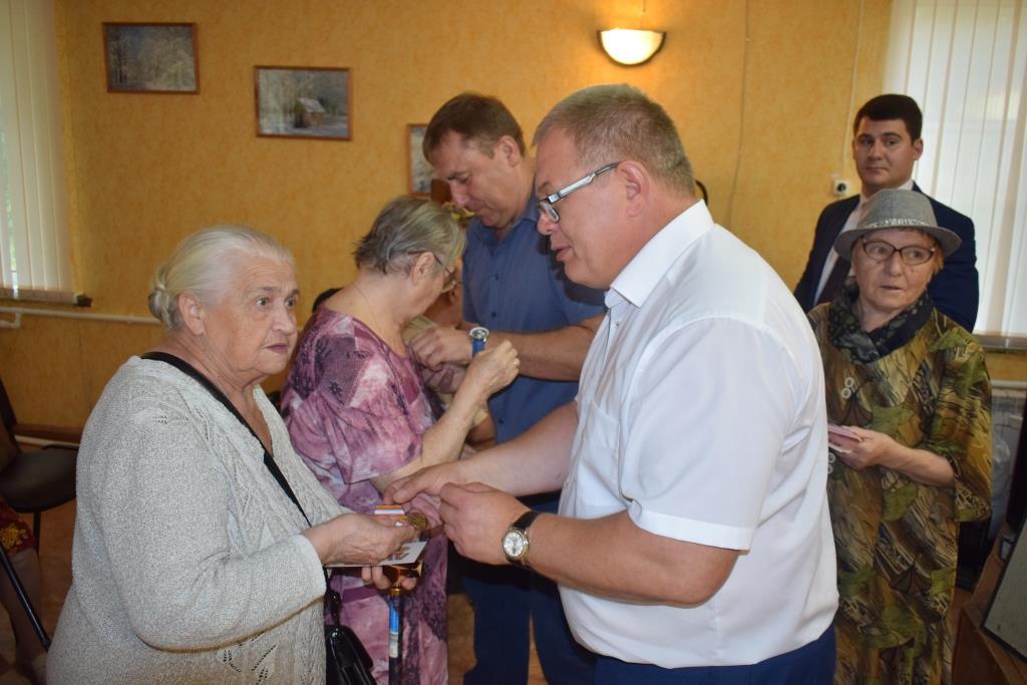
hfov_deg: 59.5
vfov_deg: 41.7
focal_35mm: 32
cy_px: 342
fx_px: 899
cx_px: 514
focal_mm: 21
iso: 800
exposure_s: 1/60
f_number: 3.8
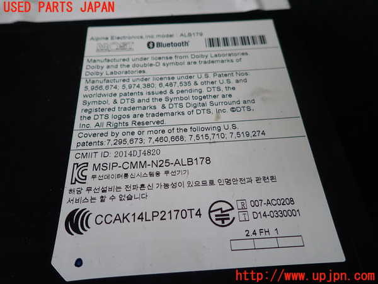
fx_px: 273
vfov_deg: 54.9
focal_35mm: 25
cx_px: 189
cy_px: 142
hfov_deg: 69.4
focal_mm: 4.5
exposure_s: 1/100
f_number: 2
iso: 100
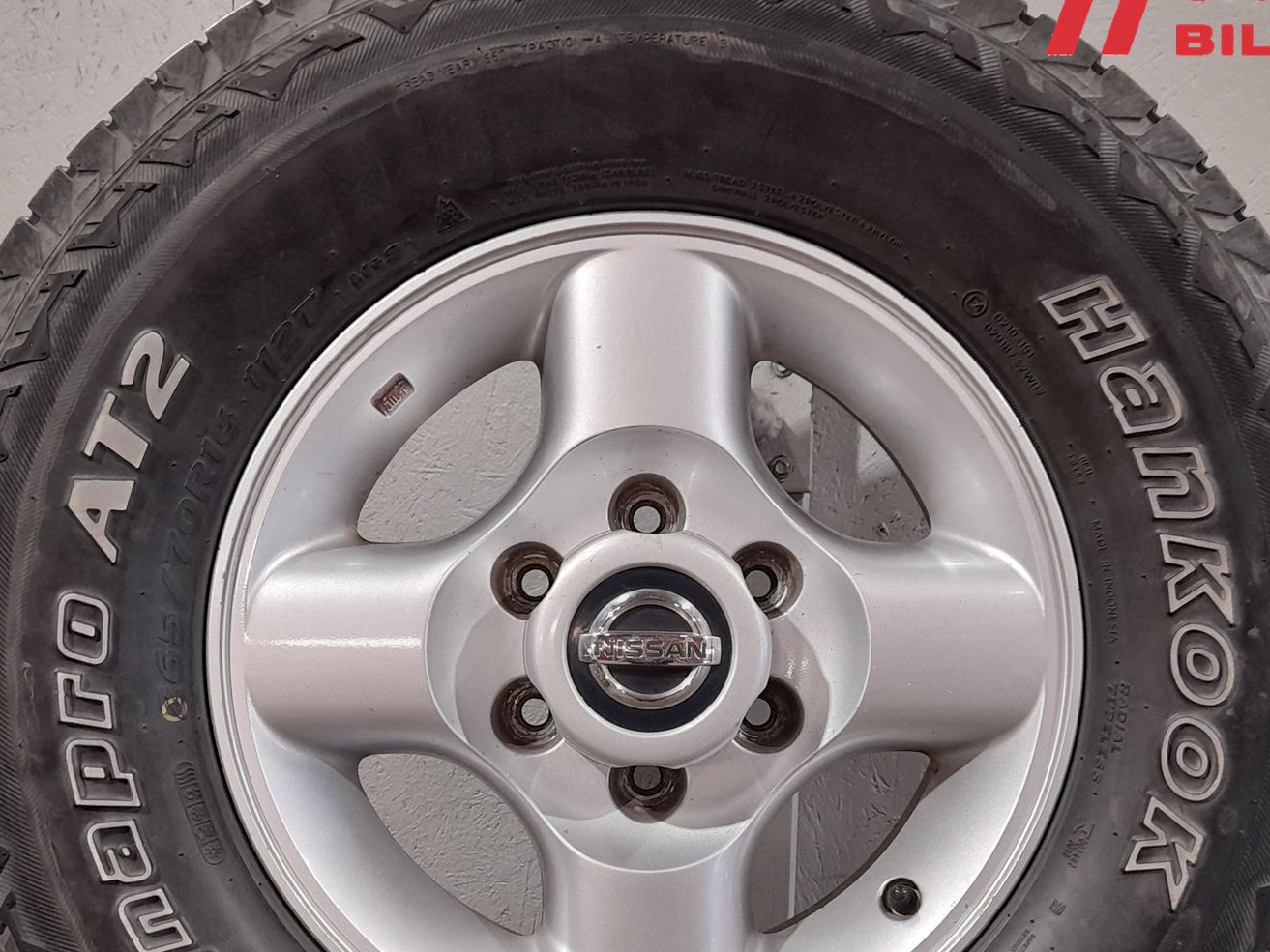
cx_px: 649
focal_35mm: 39
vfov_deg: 36.5
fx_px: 1431
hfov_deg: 47.9
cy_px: 634
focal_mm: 4.6
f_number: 2
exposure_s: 1/50
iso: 250
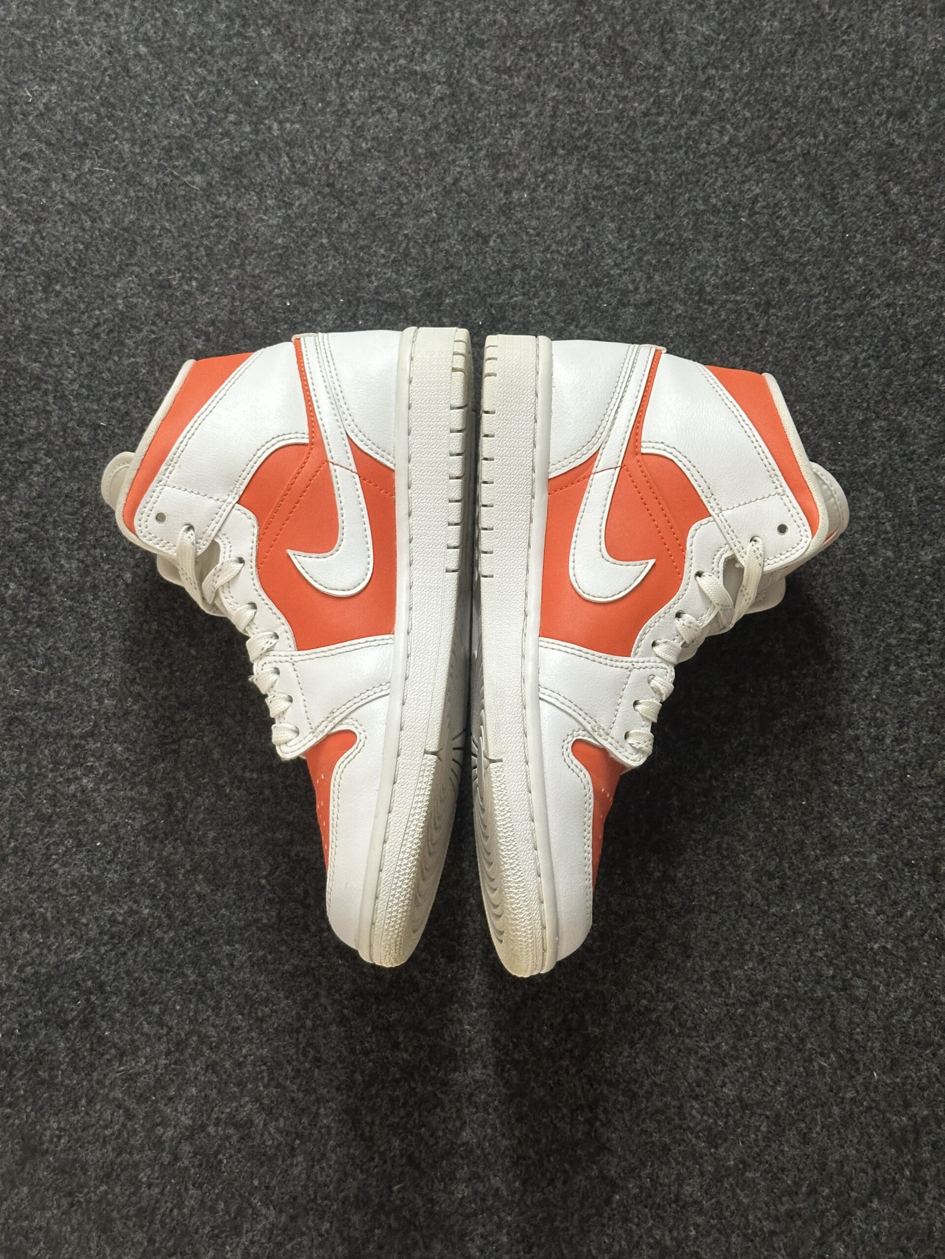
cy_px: 630
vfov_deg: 39.7
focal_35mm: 48
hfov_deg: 30.3
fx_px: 1747
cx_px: 472
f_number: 1.78
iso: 250
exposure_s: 1/51
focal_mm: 6.86
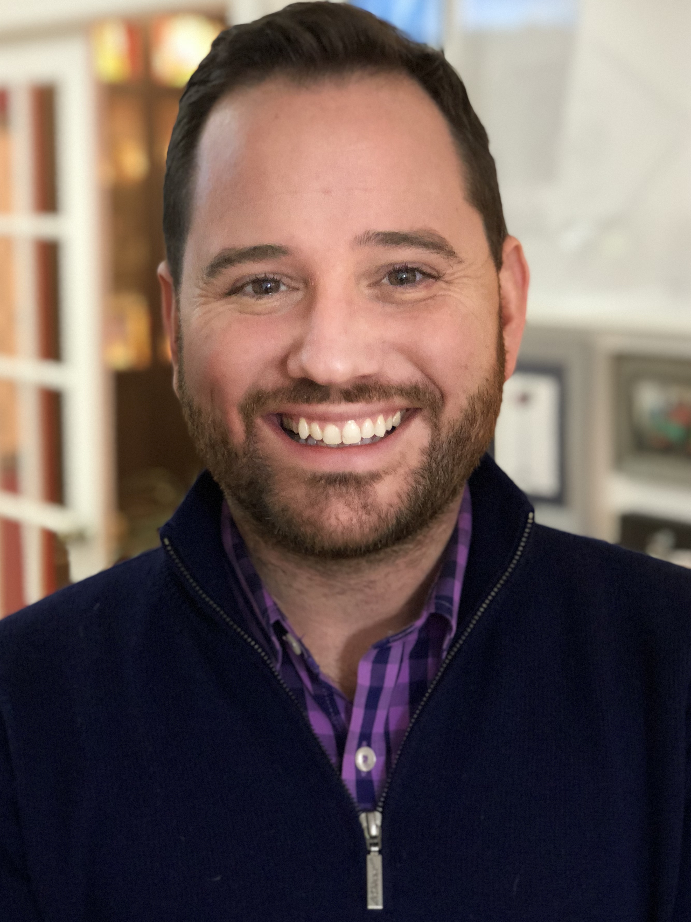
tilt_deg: -7.4
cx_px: 338
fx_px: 1571
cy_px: 434
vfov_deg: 32.7
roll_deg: +0.2
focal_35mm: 59
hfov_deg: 24.8
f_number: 2.4
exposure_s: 1/33
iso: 640
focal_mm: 6
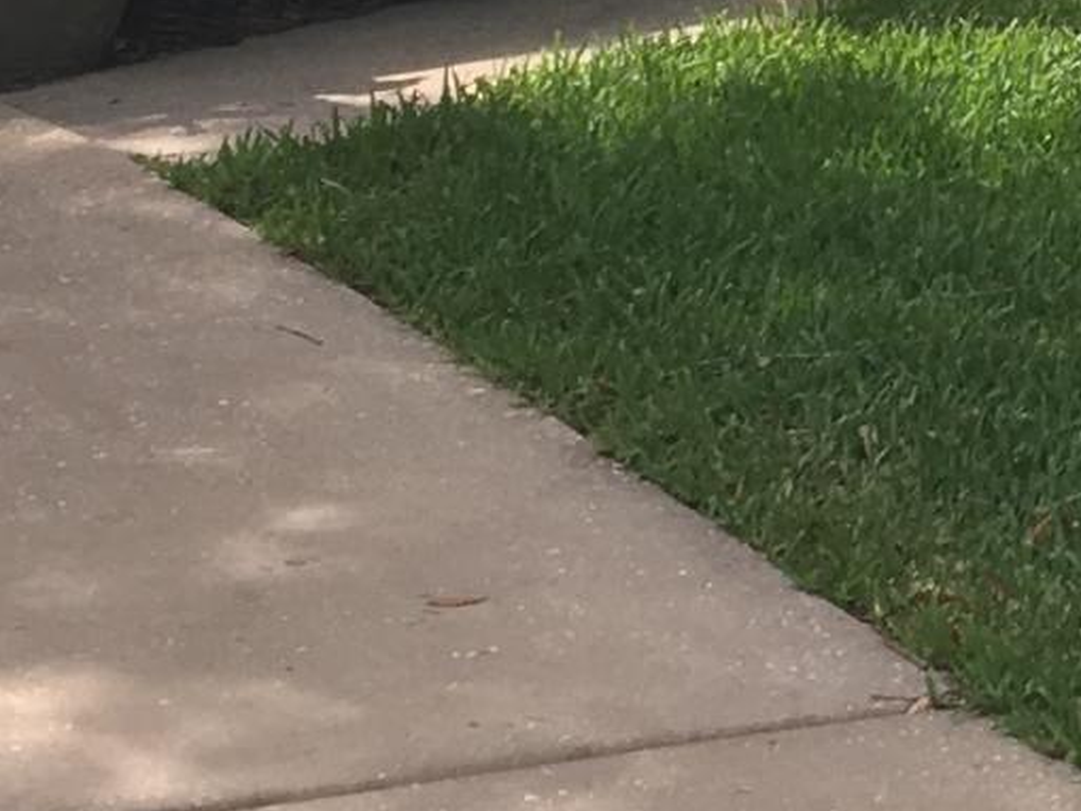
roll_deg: +0.5
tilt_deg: +3.5
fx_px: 5341
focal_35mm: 171
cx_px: 1620
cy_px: -754
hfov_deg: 11.1
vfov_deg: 8.3
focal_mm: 4.15
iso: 25
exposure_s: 1/601
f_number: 2.2
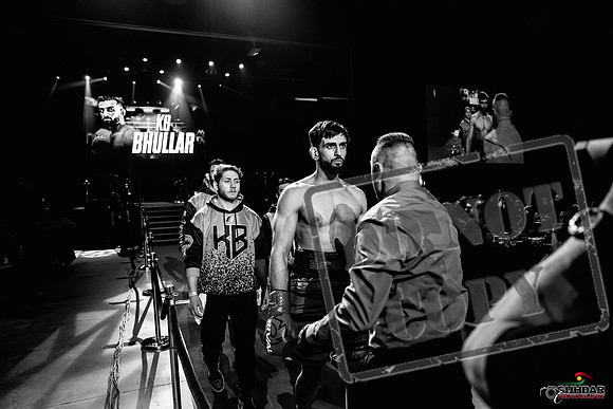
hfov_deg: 73.7
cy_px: 204
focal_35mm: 24
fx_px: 409
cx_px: 306
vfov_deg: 53.2
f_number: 2.8
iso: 5000
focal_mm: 24
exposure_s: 1/320
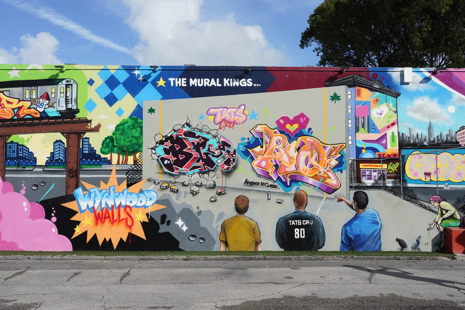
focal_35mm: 36
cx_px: 232
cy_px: 155
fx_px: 465
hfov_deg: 53.1
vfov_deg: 36.9
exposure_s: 1/100
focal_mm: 36
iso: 100
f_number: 16
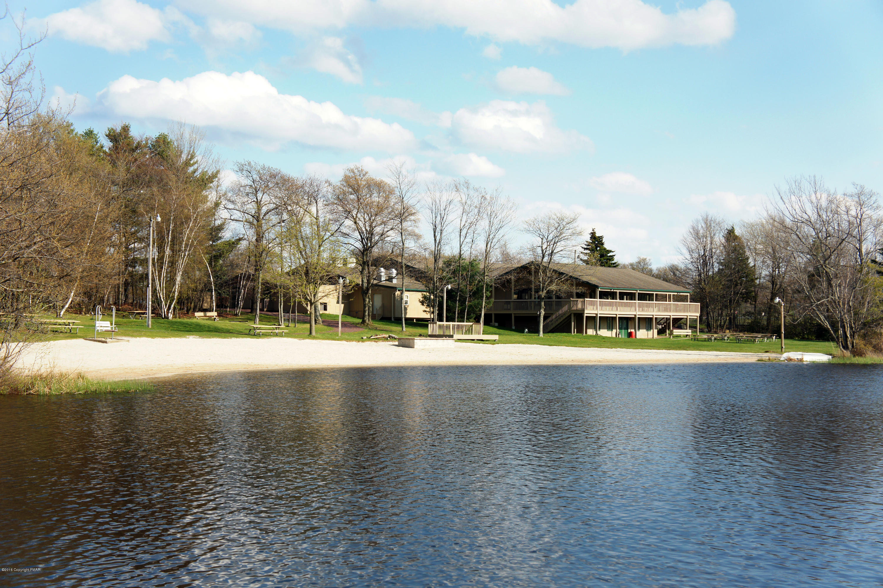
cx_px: 442
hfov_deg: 36.0
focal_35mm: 56
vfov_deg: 24.4
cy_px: 294
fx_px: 1360
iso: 200
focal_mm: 37
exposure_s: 1/125
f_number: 6.3
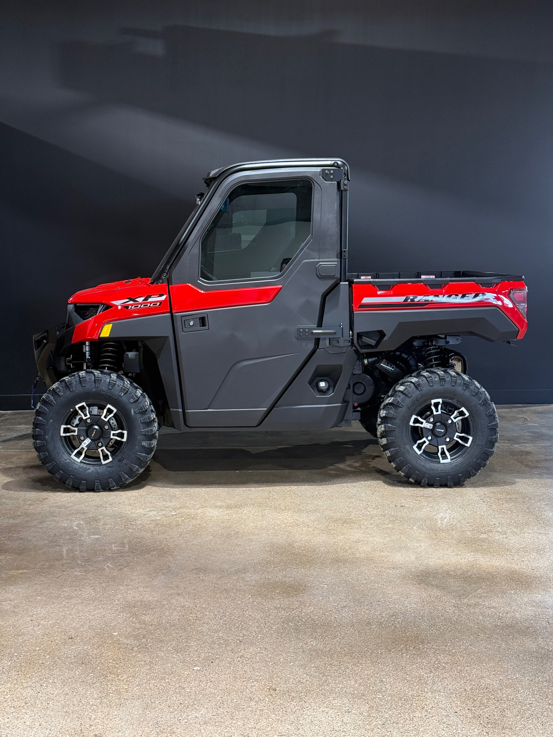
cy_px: 368
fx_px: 1022
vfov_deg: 39.7
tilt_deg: -5.6
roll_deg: -0.3
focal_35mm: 48
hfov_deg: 30.3
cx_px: 276
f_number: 1.78
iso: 160
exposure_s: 1/60
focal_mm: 6.76
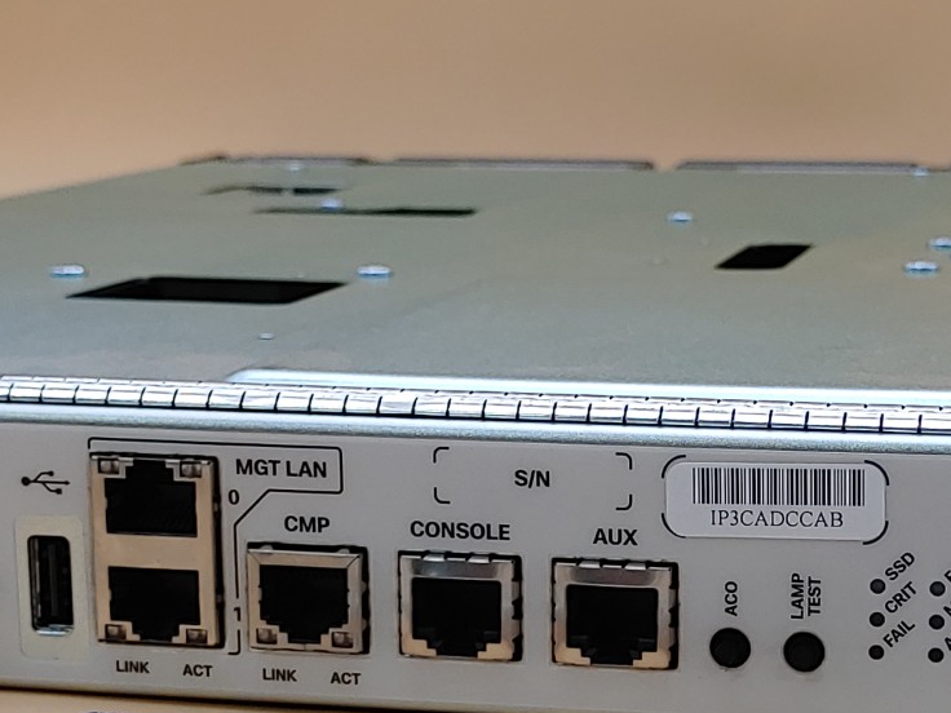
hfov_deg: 21.7
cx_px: 569
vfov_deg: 16.3
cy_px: 606
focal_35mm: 90
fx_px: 2473
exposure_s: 1/134
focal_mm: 4.36
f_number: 1.8
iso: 50
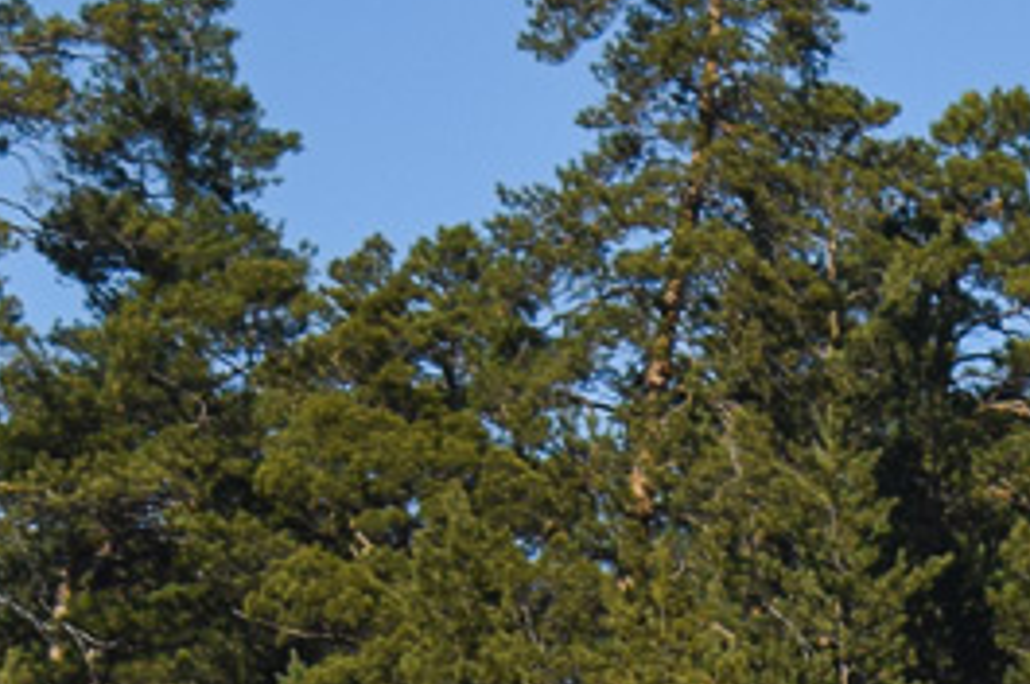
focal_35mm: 374
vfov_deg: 3.6
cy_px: 1430
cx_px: 1749
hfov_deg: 5.4
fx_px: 10695
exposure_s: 1/1600
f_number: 7.1
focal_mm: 55
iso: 200
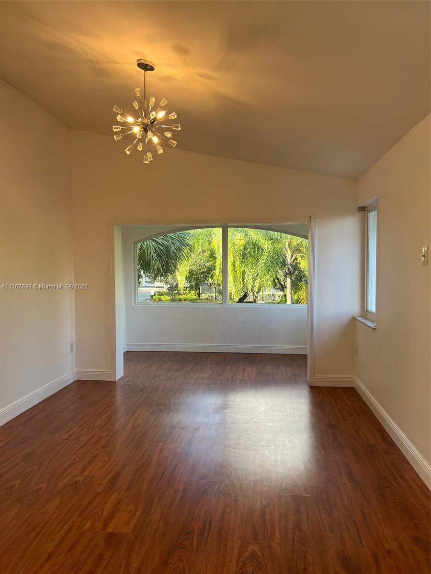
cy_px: 287
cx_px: 216
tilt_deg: -3.9
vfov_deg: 67.3
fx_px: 432
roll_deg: +0.0
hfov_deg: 53.1
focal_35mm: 26
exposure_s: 1/120
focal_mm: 5.7
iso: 50
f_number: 1.5
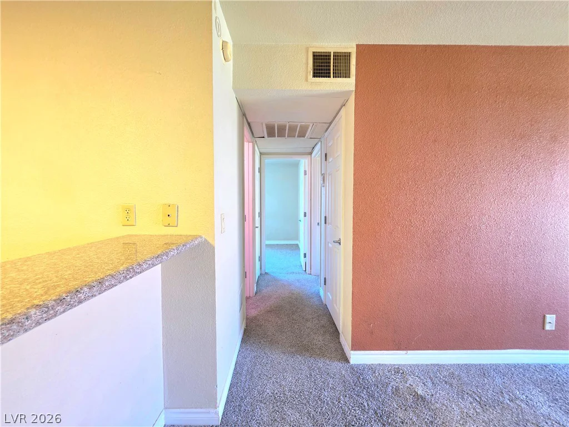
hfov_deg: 106.2
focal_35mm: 13
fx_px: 214
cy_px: 214
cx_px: 284
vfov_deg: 89.9
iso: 400
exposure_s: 1/60.2
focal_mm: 2.2
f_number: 1.9
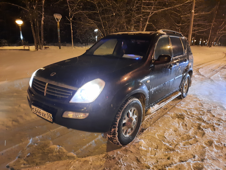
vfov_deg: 54.9
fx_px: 163
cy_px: 85
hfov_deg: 69.4
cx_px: 113
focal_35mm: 25
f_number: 2
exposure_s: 1/20
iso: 800
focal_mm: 4.6
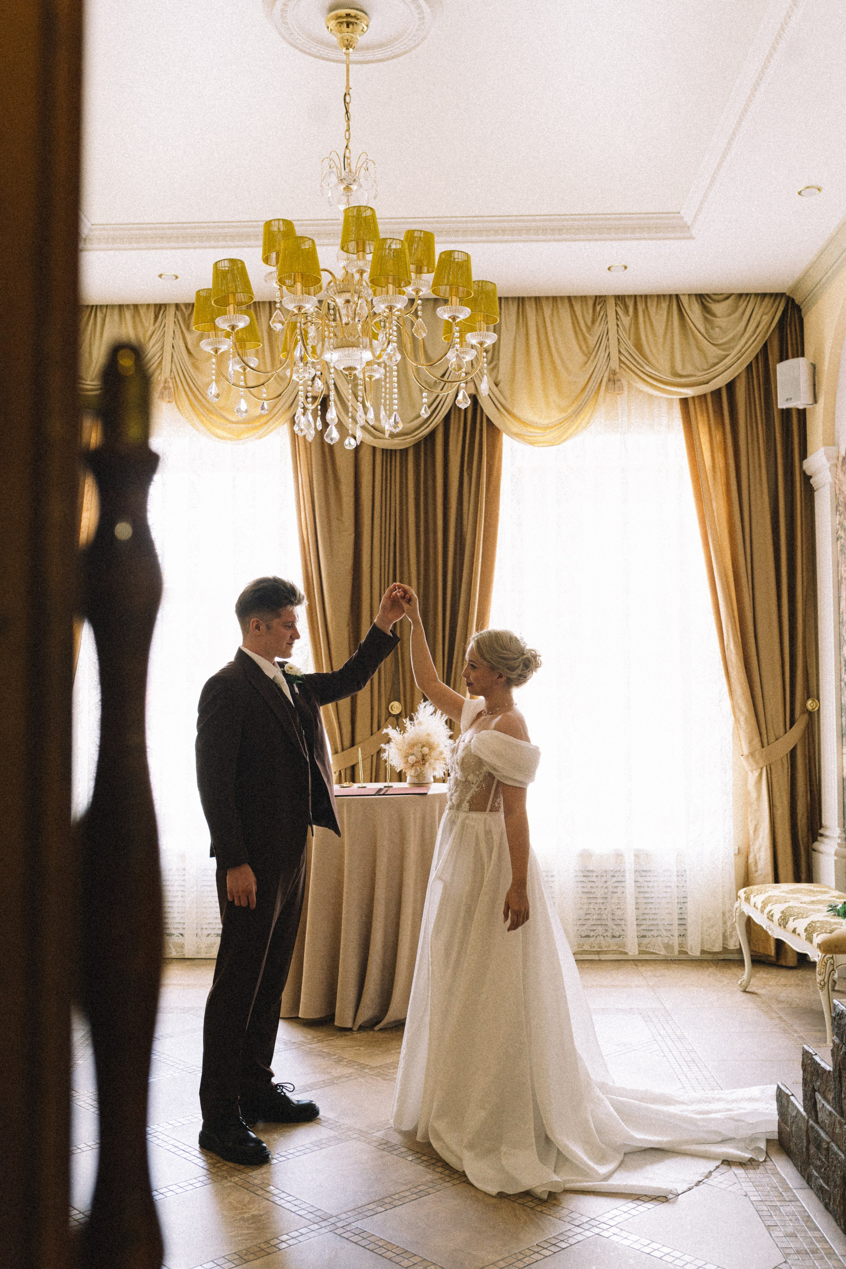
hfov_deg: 37.9
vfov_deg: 54.4
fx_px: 1234
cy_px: 634
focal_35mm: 35
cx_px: 423
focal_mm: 35
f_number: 4
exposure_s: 1/160
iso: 1250
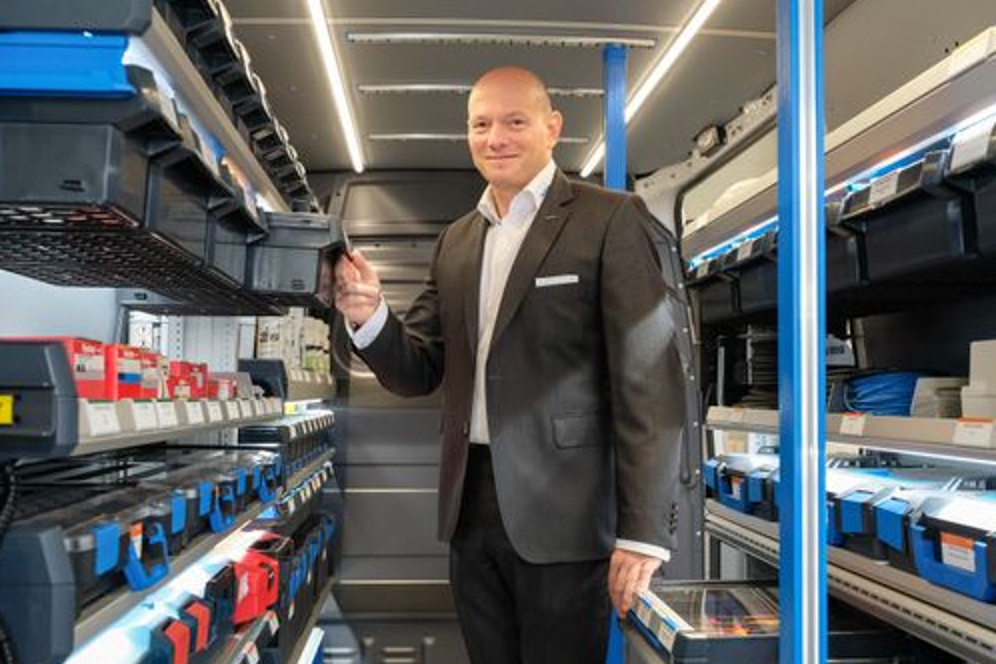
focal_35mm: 37
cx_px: 486
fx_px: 1024
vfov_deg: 35.9
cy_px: 329
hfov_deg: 51.9
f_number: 5
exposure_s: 1/50
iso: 1600
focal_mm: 24.2
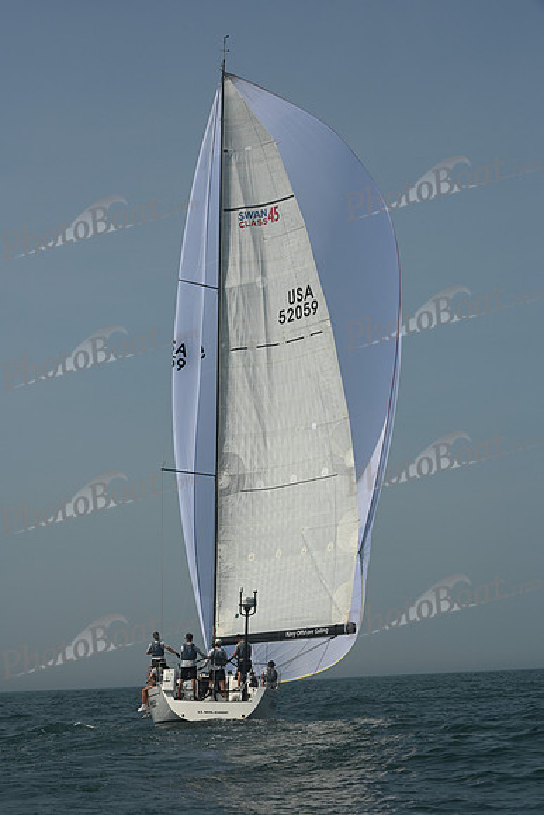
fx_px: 1586
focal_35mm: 70
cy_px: 408
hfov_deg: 19.5
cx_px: 272
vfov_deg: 28.8
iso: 320
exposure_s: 1/1250
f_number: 10
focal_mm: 70
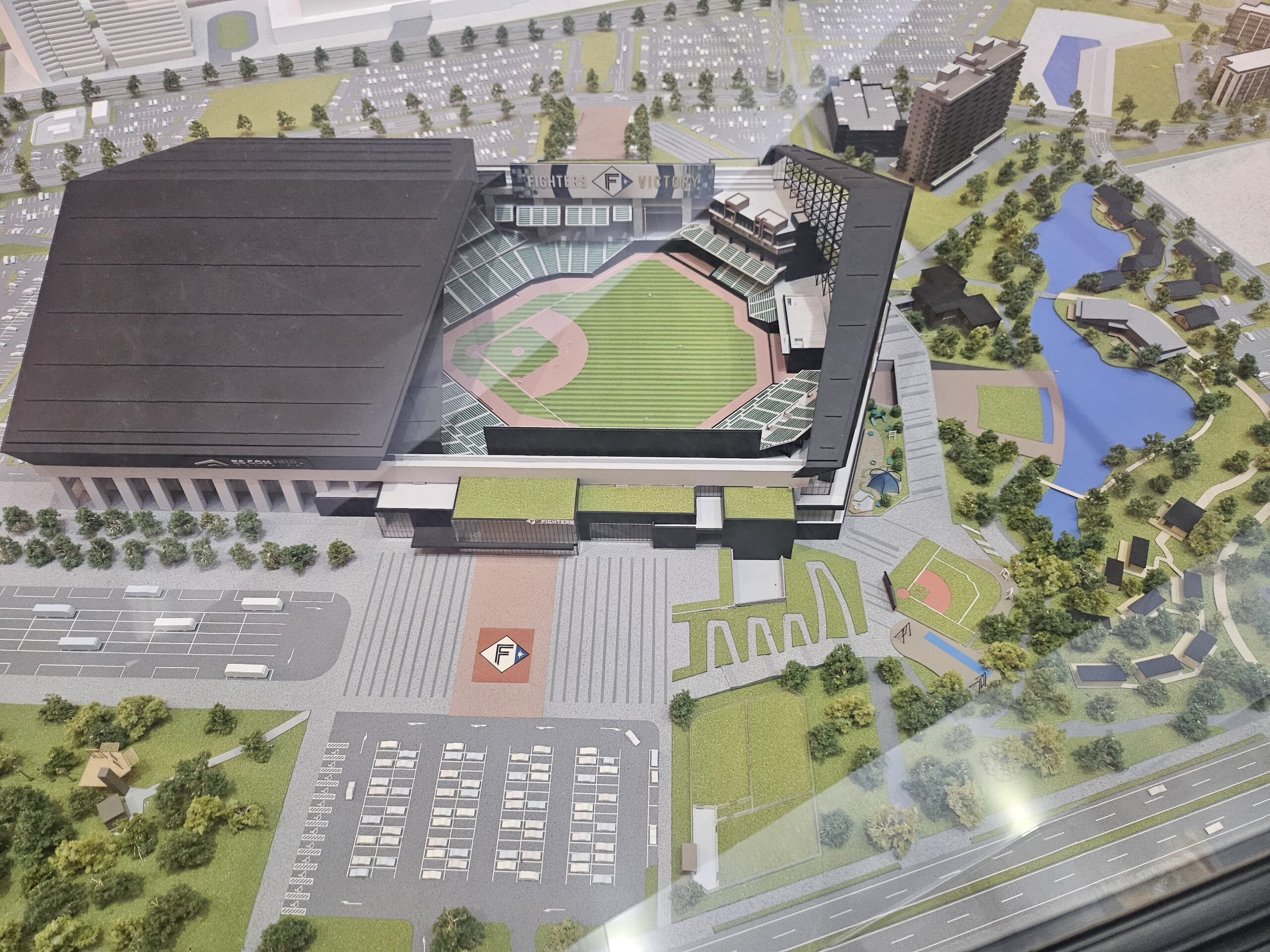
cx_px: 635
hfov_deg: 71.6
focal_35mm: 24
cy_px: 476
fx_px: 881
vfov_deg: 56.8
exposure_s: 1/120
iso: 800
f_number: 1.8
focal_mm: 5
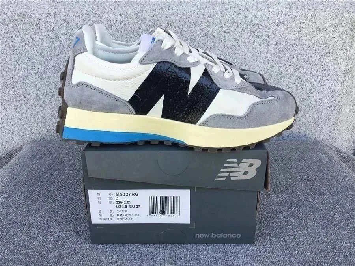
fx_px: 318
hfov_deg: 58.4
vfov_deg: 45.4
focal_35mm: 31
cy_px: 133
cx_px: 178
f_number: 2.4
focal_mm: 3.3
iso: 25
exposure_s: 1/101
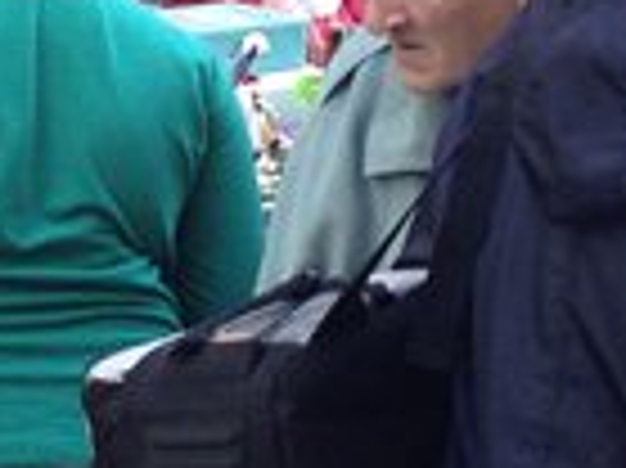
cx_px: -99
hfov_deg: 9.7
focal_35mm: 201
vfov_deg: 7.3
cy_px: -148
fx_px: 3632
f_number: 2.4
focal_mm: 4.28
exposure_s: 1/120
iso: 80
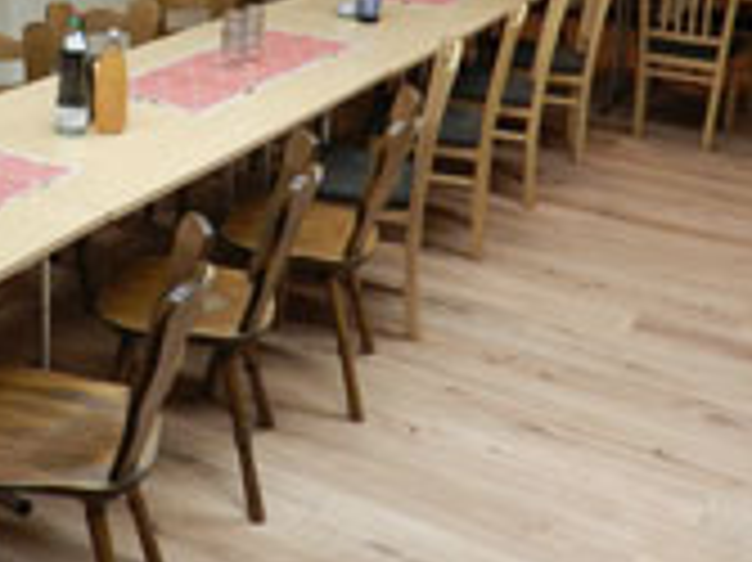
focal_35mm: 55
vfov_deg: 25.4
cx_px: 158
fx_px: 1194
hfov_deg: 34.0
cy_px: 22
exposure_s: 1/30
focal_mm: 4
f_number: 3.4
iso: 250
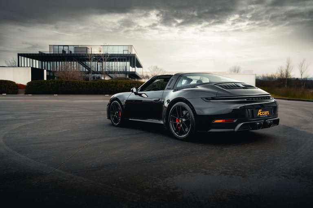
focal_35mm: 32
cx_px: 156
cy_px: 104
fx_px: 278
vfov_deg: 41.1
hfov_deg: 58.7
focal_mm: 32
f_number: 2.8
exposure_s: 1/160
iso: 100
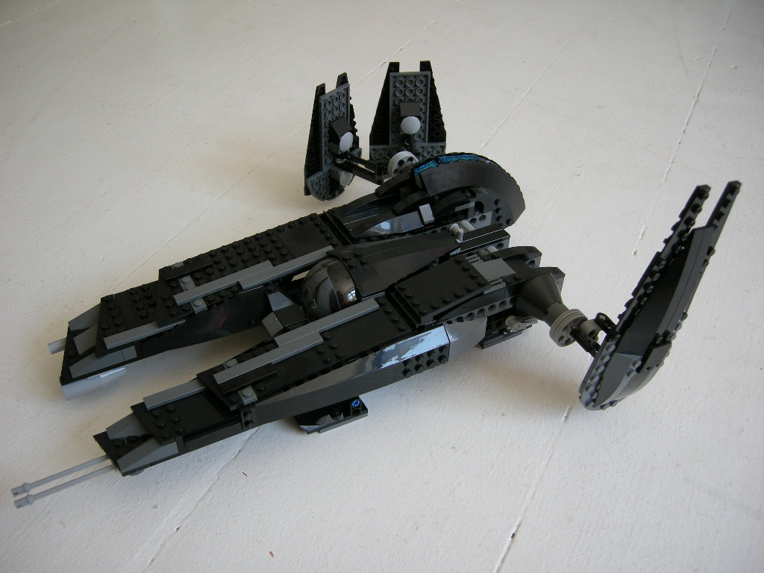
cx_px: 382
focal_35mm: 36
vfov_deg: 39.7
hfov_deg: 51.4
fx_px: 795
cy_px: 286
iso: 67
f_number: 2.7
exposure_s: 1/59.8
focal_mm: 7.5
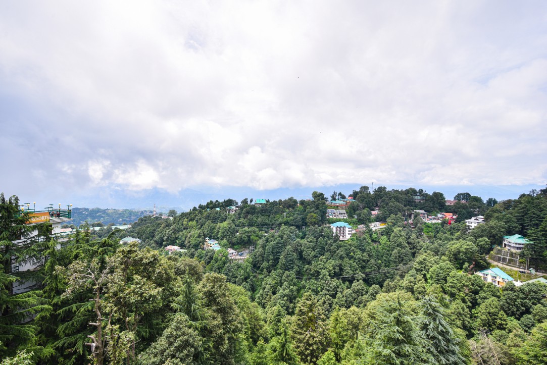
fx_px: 243
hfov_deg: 96.7
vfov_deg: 73.8
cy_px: 182
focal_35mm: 16
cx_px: 274
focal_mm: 16
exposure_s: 1/200
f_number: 8
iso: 125
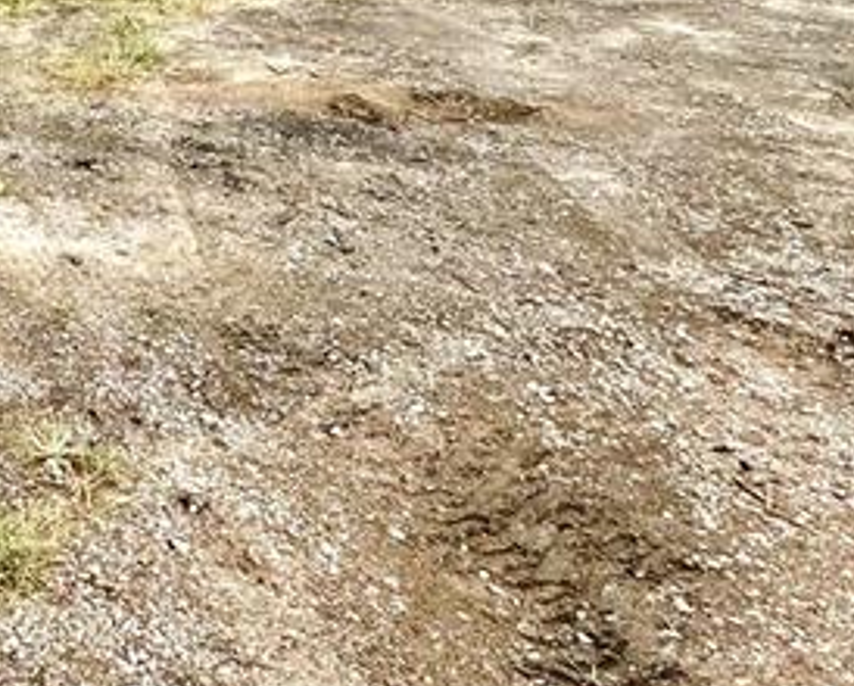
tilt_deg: +0.9
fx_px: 1291
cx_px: -209
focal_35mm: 51
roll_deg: +1.5
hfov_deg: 30.3
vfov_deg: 24.1
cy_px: -315
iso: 40
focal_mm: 2.22
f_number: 2.2
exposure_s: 1/1020
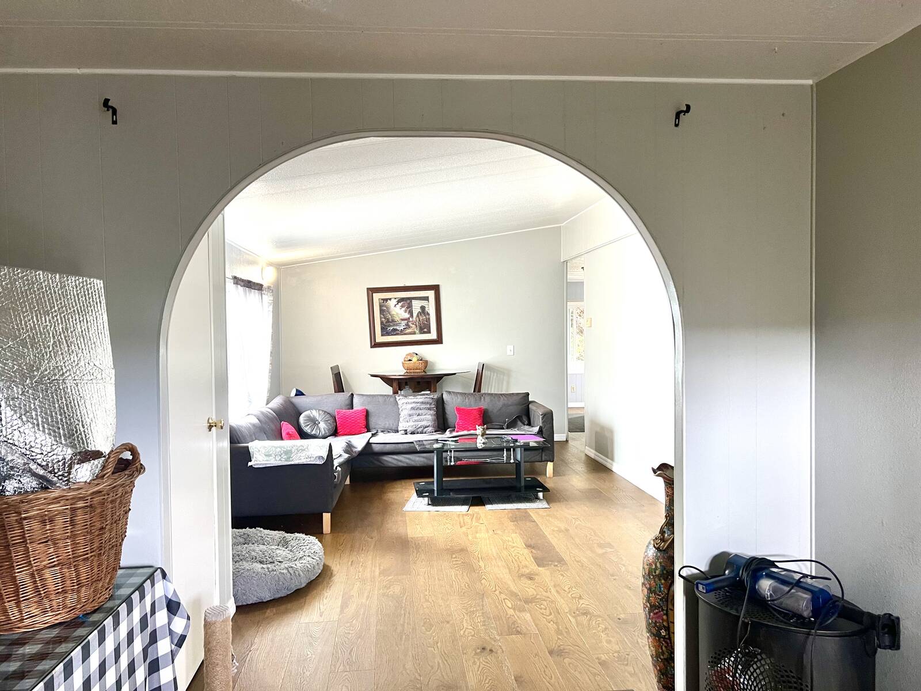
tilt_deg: -1.8
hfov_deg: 67.3
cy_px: 346
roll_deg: +1.0
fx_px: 692
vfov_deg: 53.1
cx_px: 460
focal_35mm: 26
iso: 160
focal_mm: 5.7
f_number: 1.5
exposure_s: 1/60
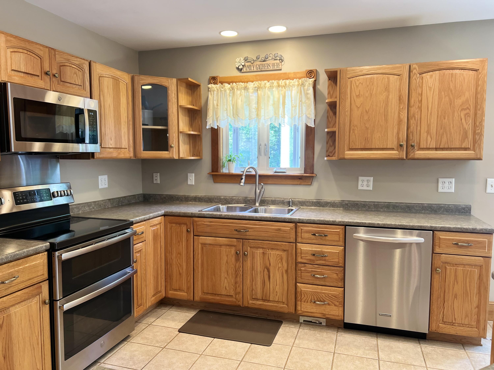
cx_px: 247
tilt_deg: -5.4
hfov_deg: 67.3
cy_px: 185
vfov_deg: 53.1
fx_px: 371
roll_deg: -0.5
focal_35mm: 26
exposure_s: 1/60
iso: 160
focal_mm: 5.7
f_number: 1.5
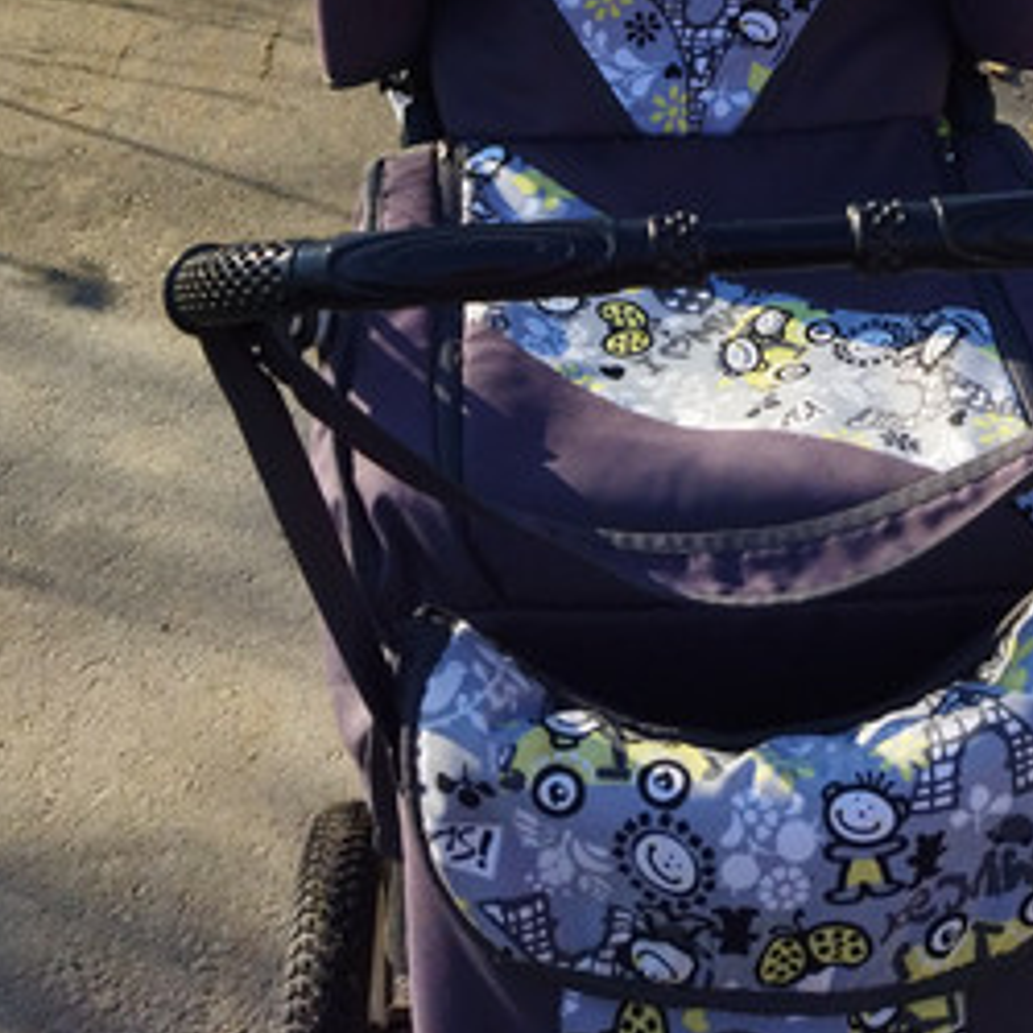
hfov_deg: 27.9
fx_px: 2059
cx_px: 715
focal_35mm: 61
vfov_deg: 24.8
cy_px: -277
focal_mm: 4.71
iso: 101
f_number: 1.79
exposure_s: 1/2318
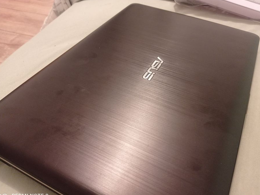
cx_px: 131
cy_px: 106
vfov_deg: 45.3
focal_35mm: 31
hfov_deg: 58.4
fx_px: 233
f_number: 1.79
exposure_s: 1/25
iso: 525
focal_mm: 4.74
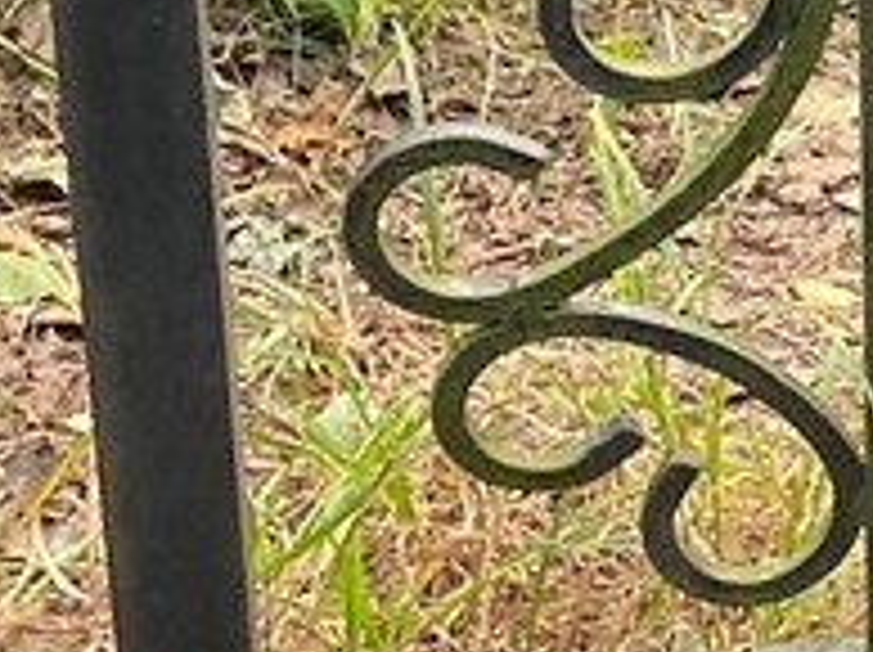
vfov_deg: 7.6
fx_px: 4861
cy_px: -162
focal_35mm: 193
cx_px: 2493
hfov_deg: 8.7
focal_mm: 4.25
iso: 64
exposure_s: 1/121
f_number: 1.8
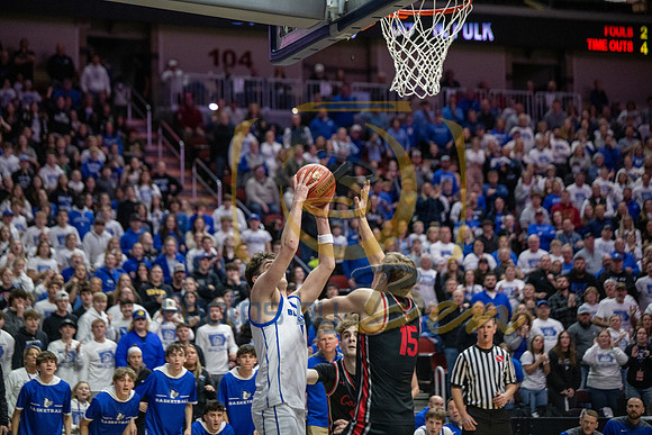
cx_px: 326
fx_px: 1830
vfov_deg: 13.6
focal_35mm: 101
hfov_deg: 20.2
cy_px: 218
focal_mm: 101
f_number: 2.8
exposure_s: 1/1250
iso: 2500
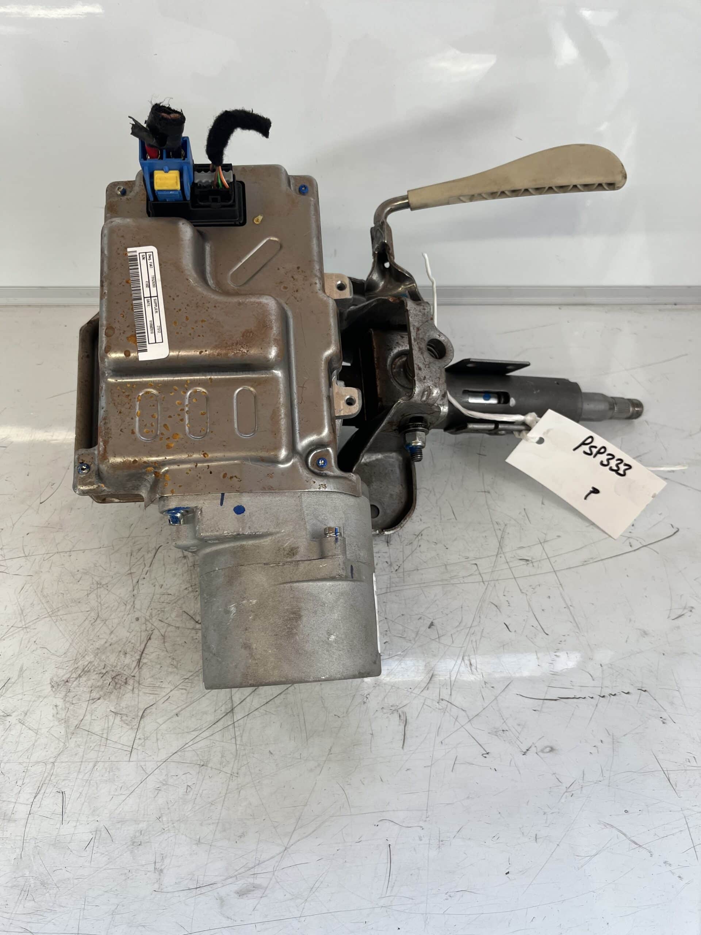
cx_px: 350
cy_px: 468
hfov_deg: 53.1
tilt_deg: -49.2
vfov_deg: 67.3
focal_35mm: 26
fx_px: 702
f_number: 1.6
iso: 64
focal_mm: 5.1
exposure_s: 1/121
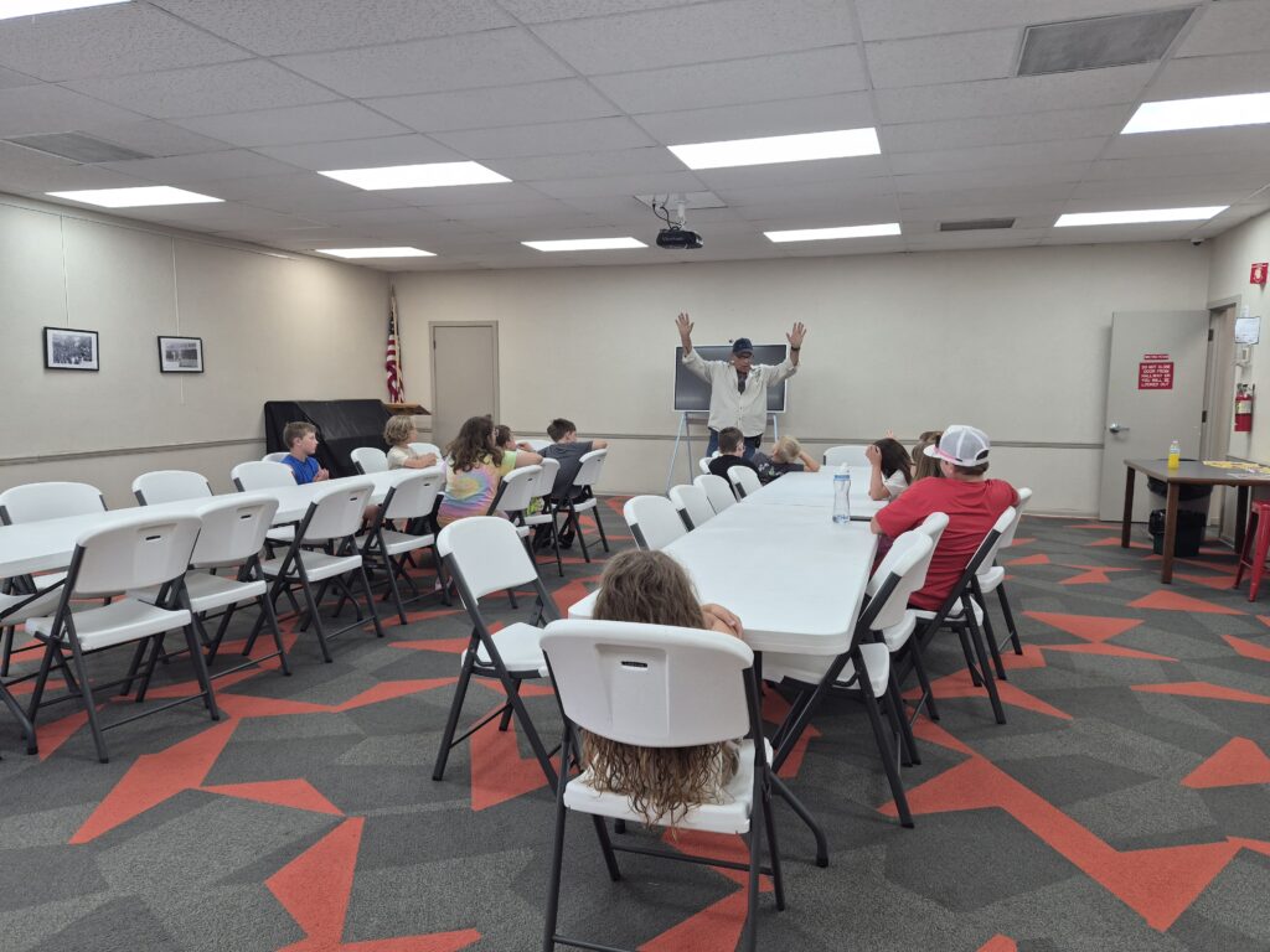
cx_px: 635
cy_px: 476
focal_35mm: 23
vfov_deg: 58.9
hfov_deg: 73.9
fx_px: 844
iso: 80
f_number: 1.8
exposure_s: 1/120
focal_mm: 5.4
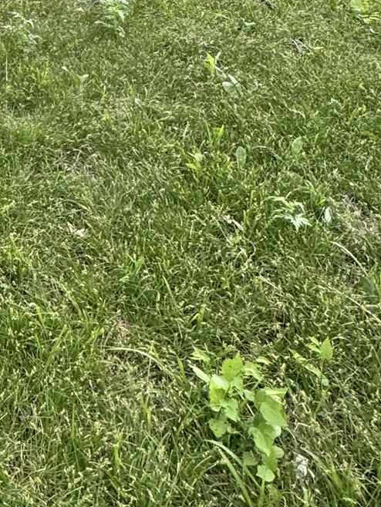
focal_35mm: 49
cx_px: -130
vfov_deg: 29.7
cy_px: -178
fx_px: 719
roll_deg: -1.4
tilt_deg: -6.5
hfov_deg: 25.2
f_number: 2.2
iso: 40
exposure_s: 1/134
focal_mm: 2.22
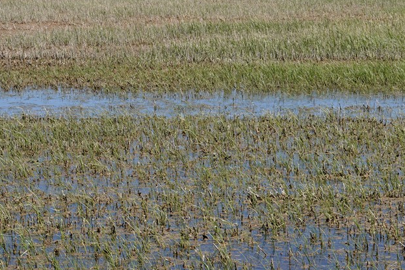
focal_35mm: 167
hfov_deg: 12.2
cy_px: 85
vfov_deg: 8.2
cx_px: 382
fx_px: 1878
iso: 100
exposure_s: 1/100
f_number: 16
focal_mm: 52
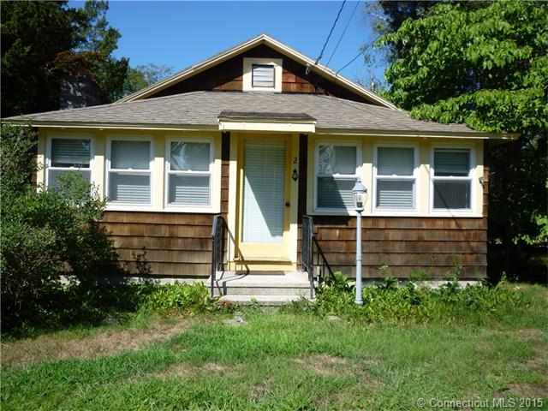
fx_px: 459
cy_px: 206
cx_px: 274
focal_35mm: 29
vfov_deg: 48.2
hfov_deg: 61.7
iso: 80
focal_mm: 5.2
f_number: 3.5
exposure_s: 1/500
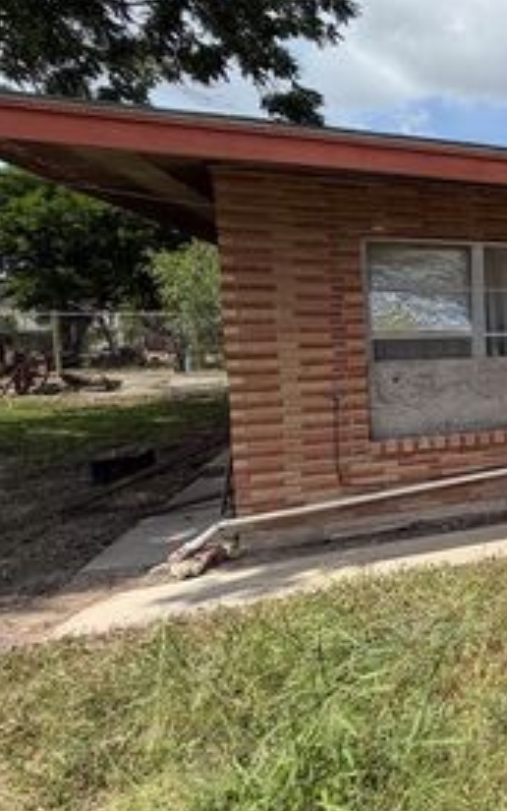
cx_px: 684
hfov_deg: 32.4
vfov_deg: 68.2
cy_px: 358
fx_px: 597
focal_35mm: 27
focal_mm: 2.22
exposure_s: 1/770
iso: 20
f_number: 2.2
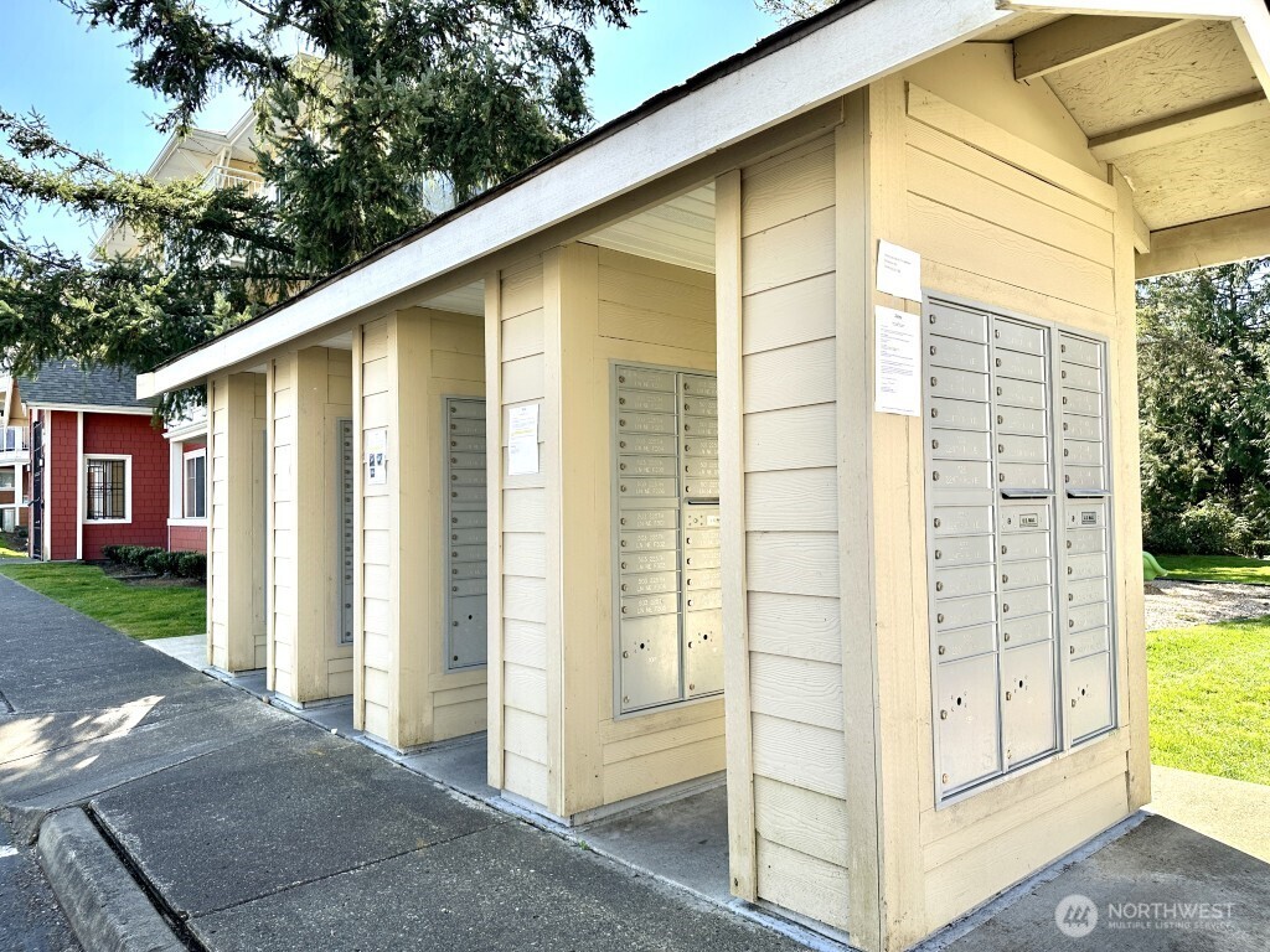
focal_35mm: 24
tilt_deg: +1.8
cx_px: 635
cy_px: 476
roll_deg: +0.7
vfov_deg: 56.8
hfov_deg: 71.6
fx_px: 881
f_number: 1.78
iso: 80
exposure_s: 1/1119
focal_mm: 6.86
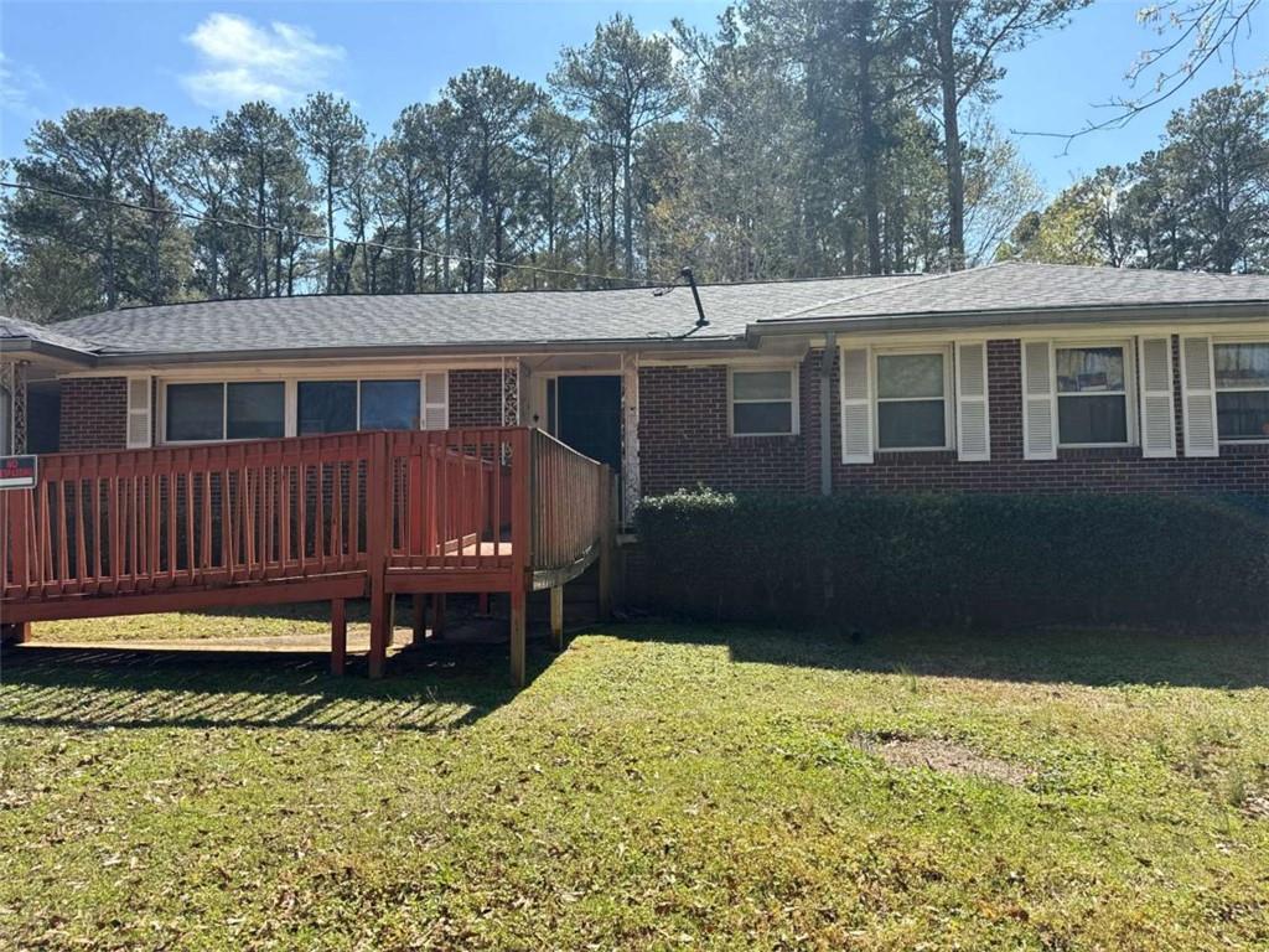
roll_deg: +0.8
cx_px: 634
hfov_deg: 71.6
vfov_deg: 56.8
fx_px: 880
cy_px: 476
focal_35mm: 24
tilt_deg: +3.4
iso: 100
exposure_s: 1/2801
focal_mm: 6.76
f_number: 1.78
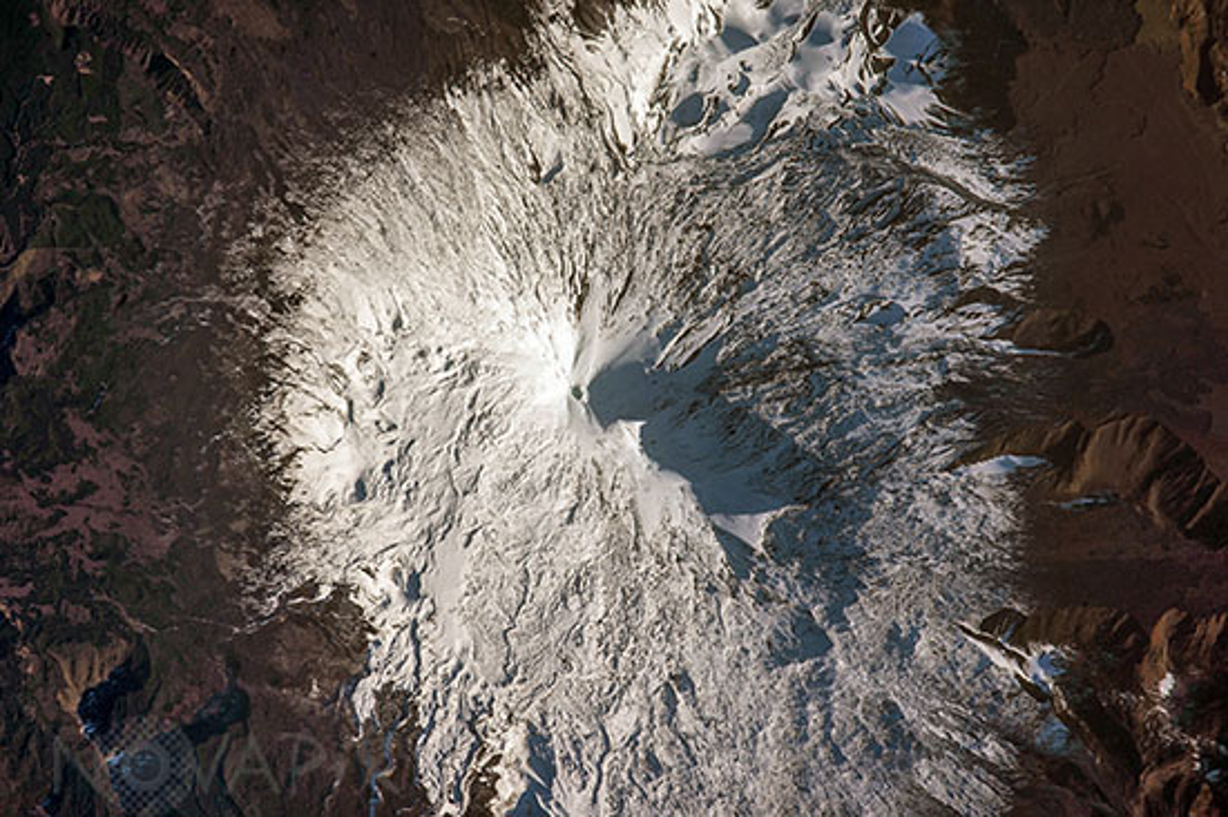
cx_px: 614
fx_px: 39203
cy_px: 408
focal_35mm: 1150
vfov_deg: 1.2
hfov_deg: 1.8
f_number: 14
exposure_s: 1/500
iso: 400
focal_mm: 1150
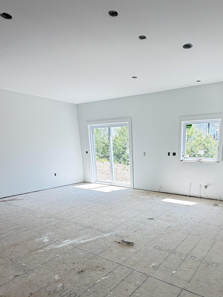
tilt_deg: -14.0
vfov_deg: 71.3
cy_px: 202
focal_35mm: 23
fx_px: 197
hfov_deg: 57.2
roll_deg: -1.8
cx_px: 154
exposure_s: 1/121
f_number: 2.2
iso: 64
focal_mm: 2.22
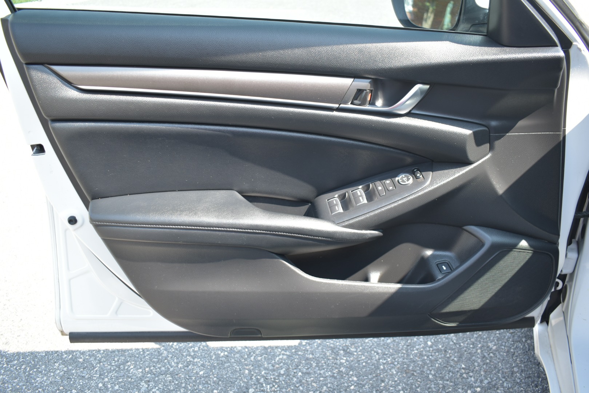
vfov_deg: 41.7
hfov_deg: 59.5
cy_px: 196
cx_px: 294
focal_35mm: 32
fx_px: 515
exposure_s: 1/60
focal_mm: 21
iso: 100
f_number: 3.8
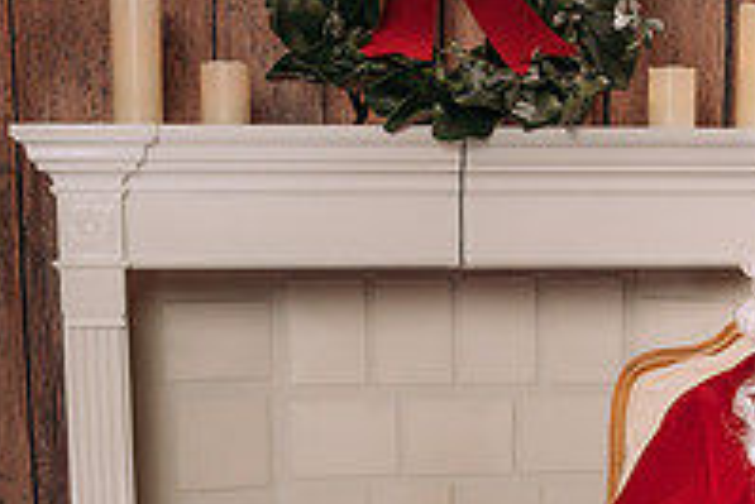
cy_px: 700
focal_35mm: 109
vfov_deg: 12.1
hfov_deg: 18.5
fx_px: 2288
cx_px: 632
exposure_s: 1/100
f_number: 6.3
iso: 100
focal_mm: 35
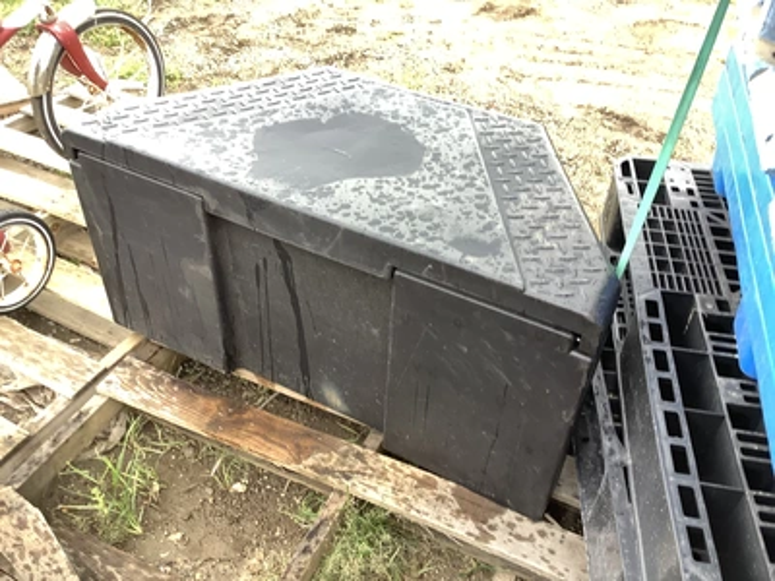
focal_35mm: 31
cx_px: 388
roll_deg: +0.2
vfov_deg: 45.4
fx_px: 694
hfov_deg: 58.4
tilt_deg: -37.6
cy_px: 290
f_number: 2.4
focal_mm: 3.3
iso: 80
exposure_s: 1/60
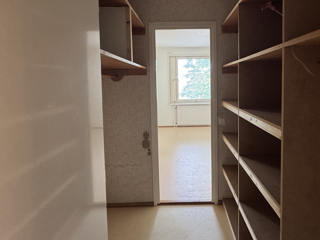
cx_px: 184
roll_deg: +0.8
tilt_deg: -2.5
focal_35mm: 20
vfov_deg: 65.0
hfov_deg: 81.2
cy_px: 90
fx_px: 185
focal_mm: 2.22
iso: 320
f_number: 2.2
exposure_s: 1/100
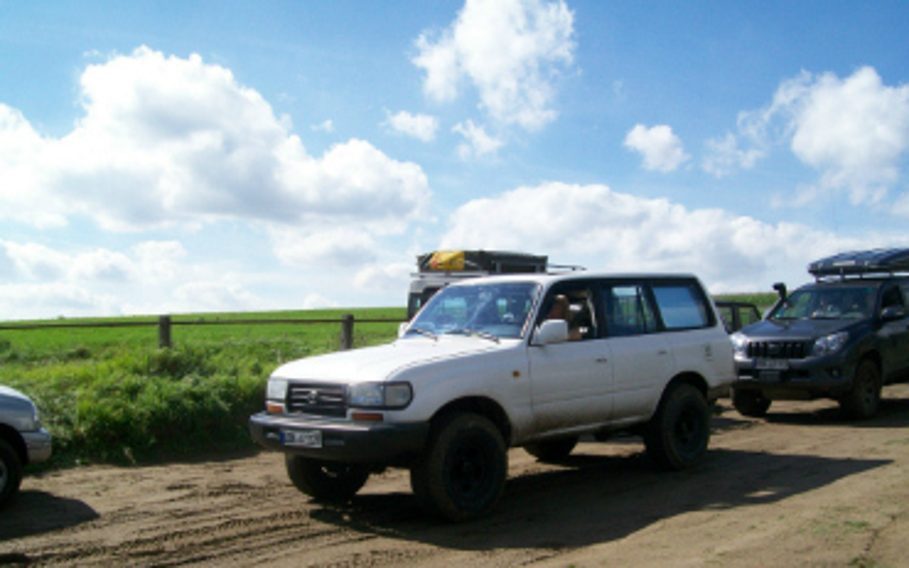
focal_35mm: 39
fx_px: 966
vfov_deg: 32.6
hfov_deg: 50.4
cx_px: 442
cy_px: 359
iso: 64
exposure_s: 1/500
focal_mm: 6.1
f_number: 4.9
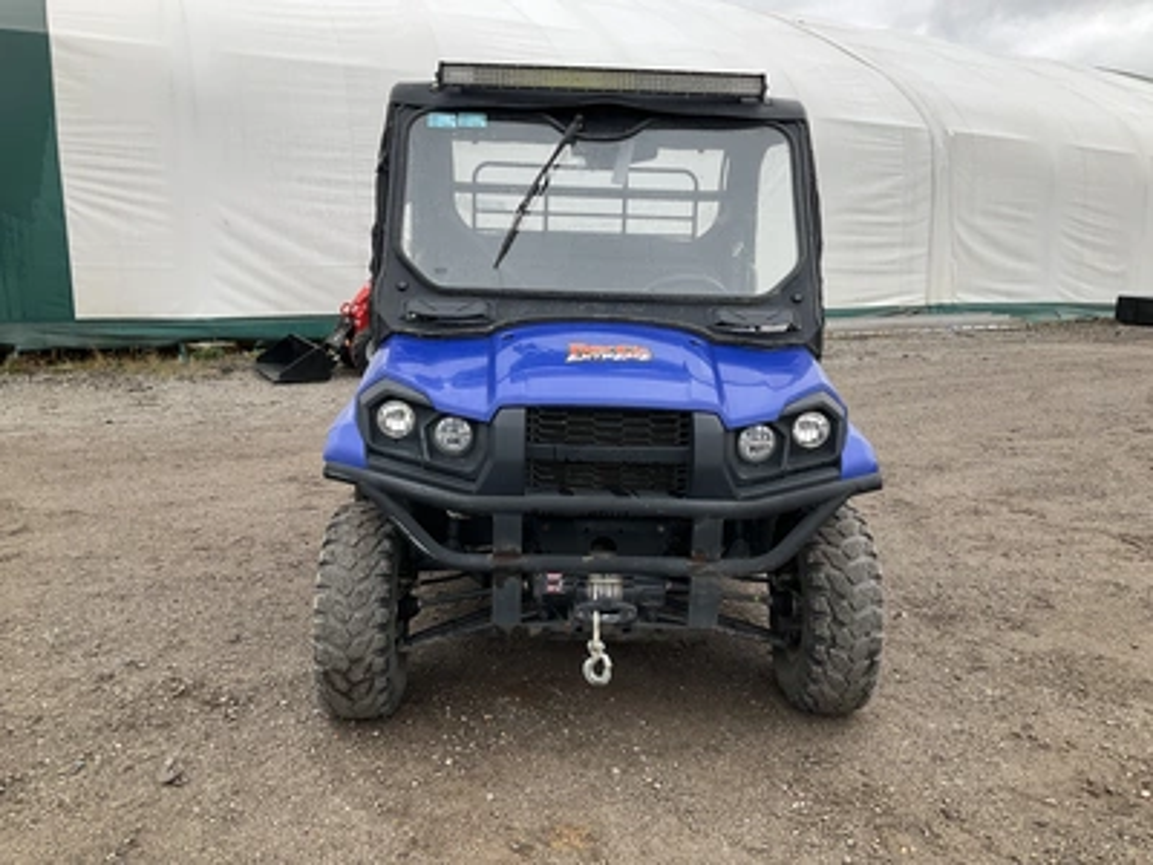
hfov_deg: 61.7
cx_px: 576
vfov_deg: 48.2
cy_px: 432
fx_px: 966
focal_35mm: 29
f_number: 1.8
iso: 20
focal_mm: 3
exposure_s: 1/220
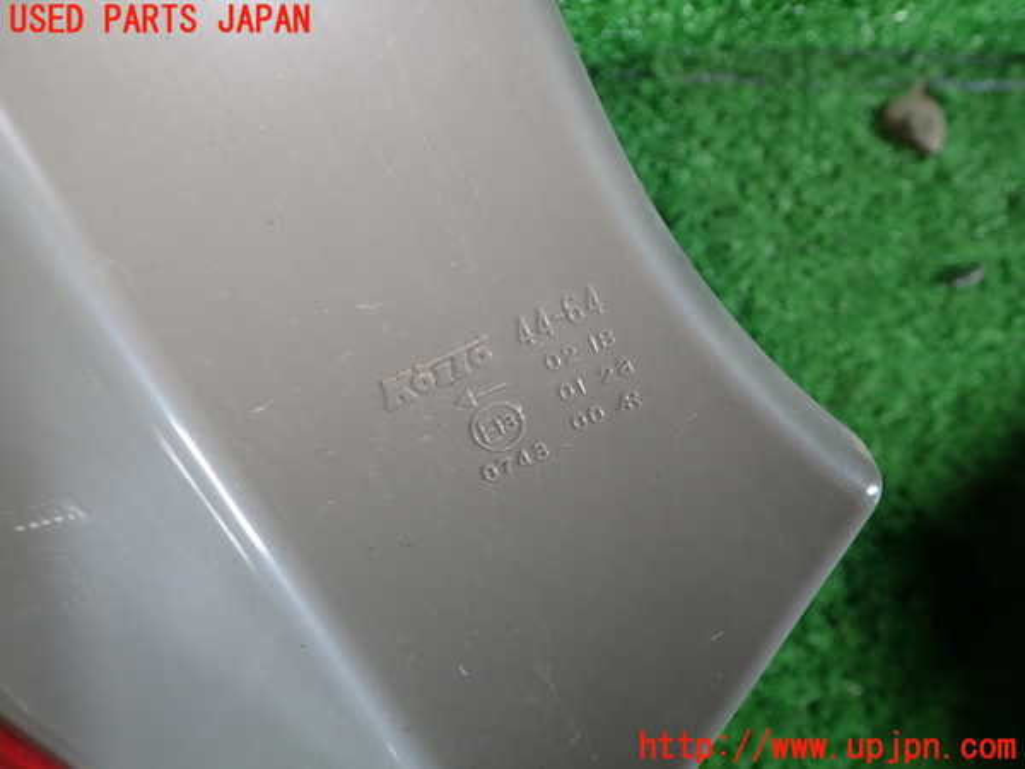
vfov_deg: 46.8
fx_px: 888
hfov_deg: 60.0
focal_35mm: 30
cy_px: 384
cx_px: 512
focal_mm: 5.4
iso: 160
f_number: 2.3
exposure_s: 1/60
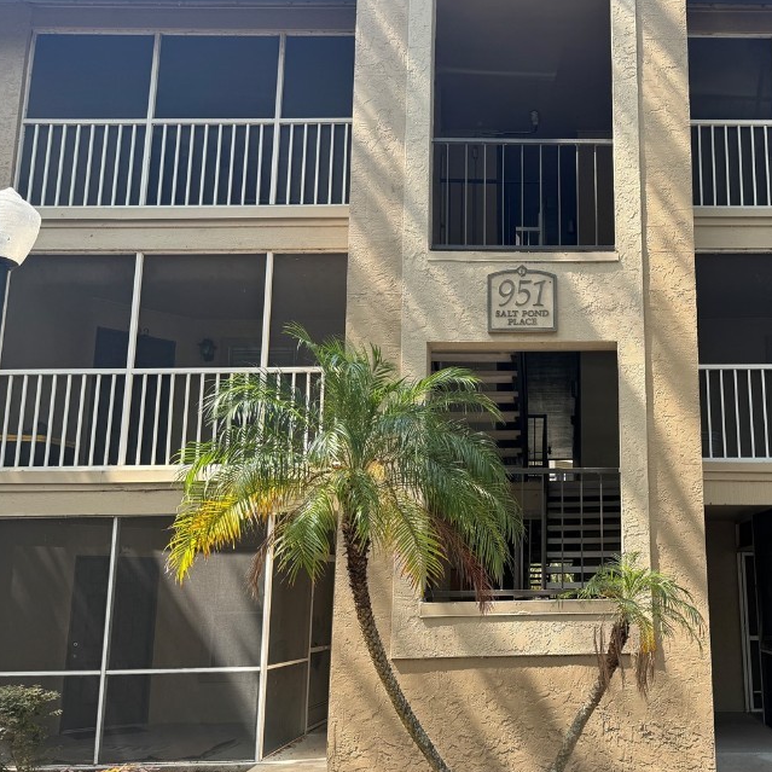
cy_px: 428
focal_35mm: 34
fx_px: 858
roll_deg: +1.3
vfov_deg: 48.4
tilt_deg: +9.8
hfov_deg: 46.6
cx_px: 586
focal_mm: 6.76
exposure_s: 1/582
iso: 80
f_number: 1.78
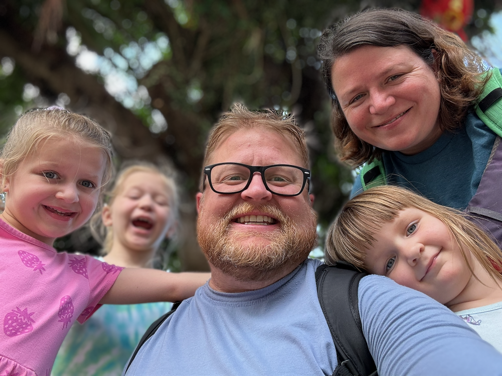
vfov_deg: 46.8
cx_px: 251
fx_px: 435
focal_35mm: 30
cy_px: 188
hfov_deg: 60.0
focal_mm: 2.69
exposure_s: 1/121
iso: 40
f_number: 1.9
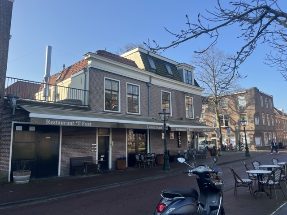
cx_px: 144
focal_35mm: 26
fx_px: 216
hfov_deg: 67.3
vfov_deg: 53.1
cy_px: 108
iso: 50
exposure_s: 1/1266
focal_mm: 5.1
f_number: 1.6
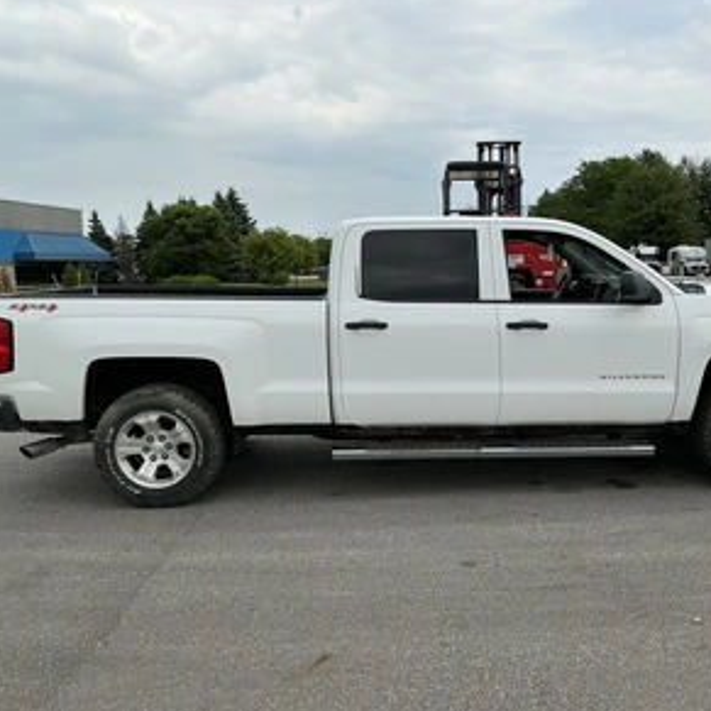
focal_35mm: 34
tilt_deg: -0.9
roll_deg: +0.1
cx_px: 430
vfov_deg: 48.4
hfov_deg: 48.1
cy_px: 352
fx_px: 790
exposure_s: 1/2227
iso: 25
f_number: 1.8
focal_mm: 3
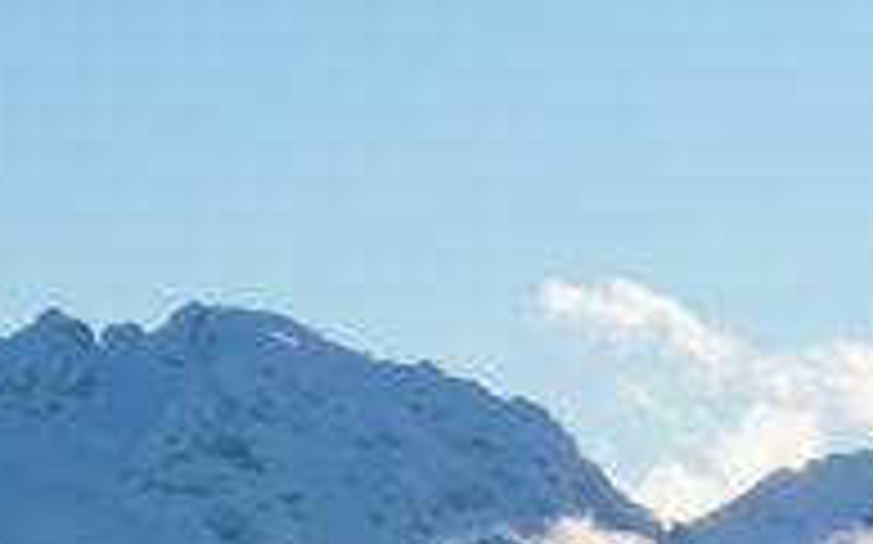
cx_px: 2020
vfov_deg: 4.5
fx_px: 6896
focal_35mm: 290
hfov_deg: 6.9
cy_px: 953
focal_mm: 36
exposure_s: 1/80
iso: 100
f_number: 14
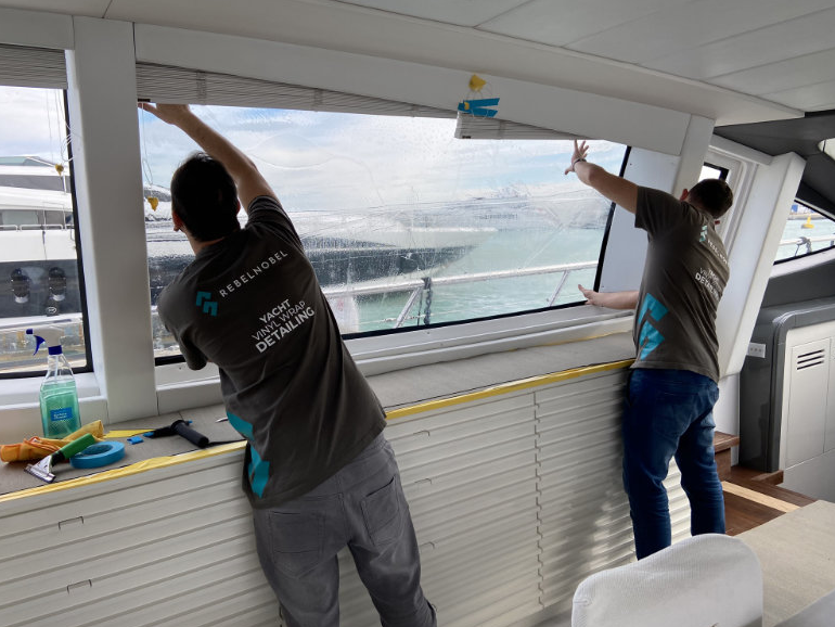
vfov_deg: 51.4
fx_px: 651
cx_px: 413
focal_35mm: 27
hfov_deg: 65.3
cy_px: 323
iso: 32
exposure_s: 1/423
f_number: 1.8
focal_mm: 4.2
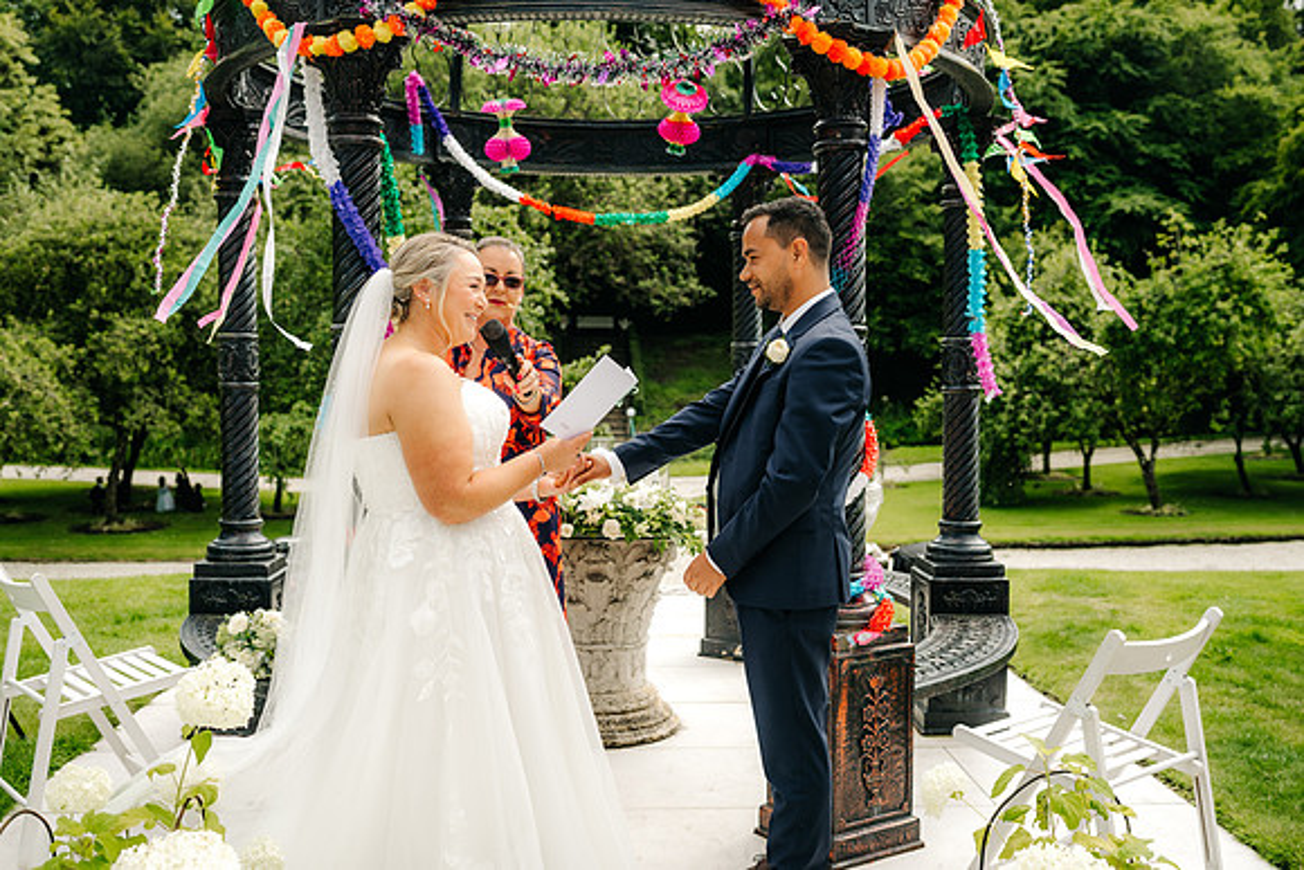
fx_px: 1268
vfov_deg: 37.9
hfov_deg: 54.4
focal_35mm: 35
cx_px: 652
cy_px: 435
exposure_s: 1/640
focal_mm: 35
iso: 100
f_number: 3.5
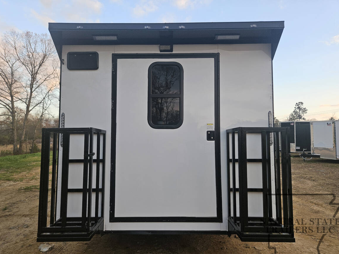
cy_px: 130
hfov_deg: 71.6
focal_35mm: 24
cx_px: 169
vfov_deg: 56.8
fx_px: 235
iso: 80
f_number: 1.8
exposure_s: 1/359
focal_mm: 5.4
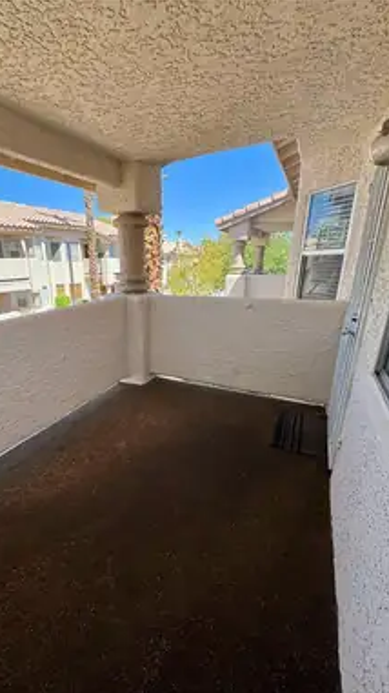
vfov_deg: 99.3
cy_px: 362
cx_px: 145
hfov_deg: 66.0
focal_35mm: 16
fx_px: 294
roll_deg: +1.8
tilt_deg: -19.3
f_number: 2.2
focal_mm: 2.22
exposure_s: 1/423
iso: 40
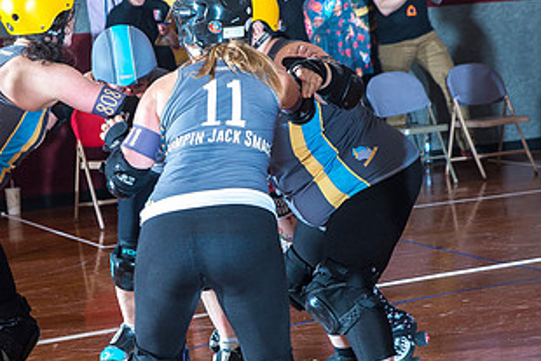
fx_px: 1744
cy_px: 219
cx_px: 213
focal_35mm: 116
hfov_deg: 17.6
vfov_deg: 11.8
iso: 800
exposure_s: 1/160
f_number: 5.6
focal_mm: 62
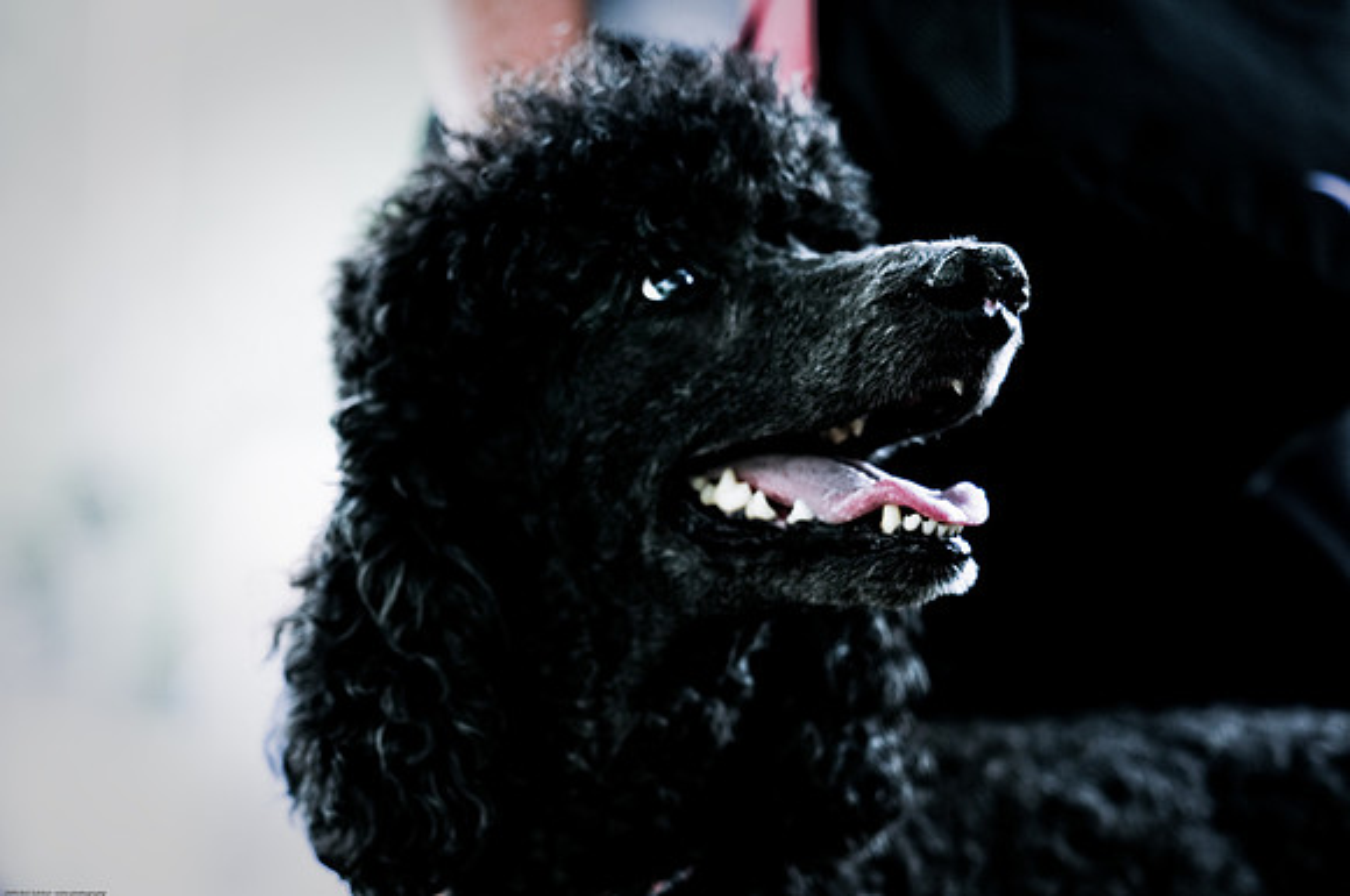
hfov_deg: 7.9
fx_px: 9830
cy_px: 448
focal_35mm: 262
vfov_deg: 5.2
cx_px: 675
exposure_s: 1/200
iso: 200
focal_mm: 175
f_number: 2.8
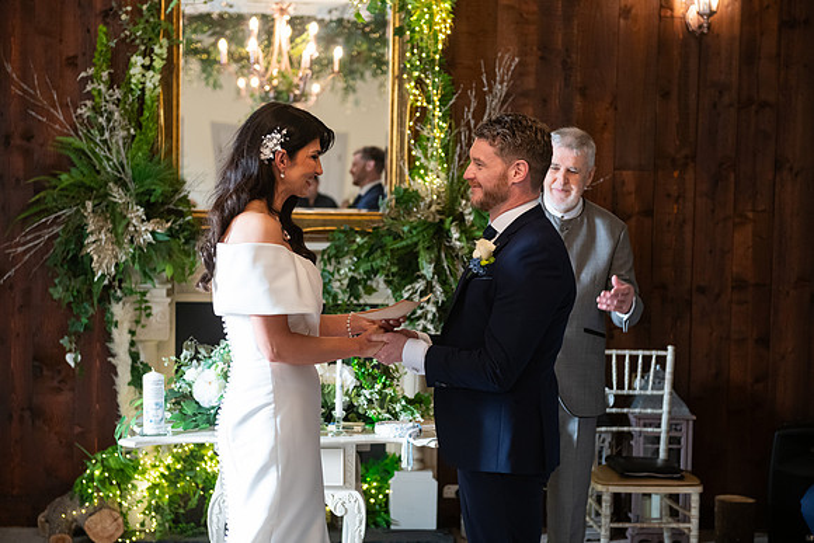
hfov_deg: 28.8
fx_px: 1583
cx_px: 407
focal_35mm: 70
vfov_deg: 19.5
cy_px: 272
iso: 1000
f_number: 3.5
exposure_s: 1/160
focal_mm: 70
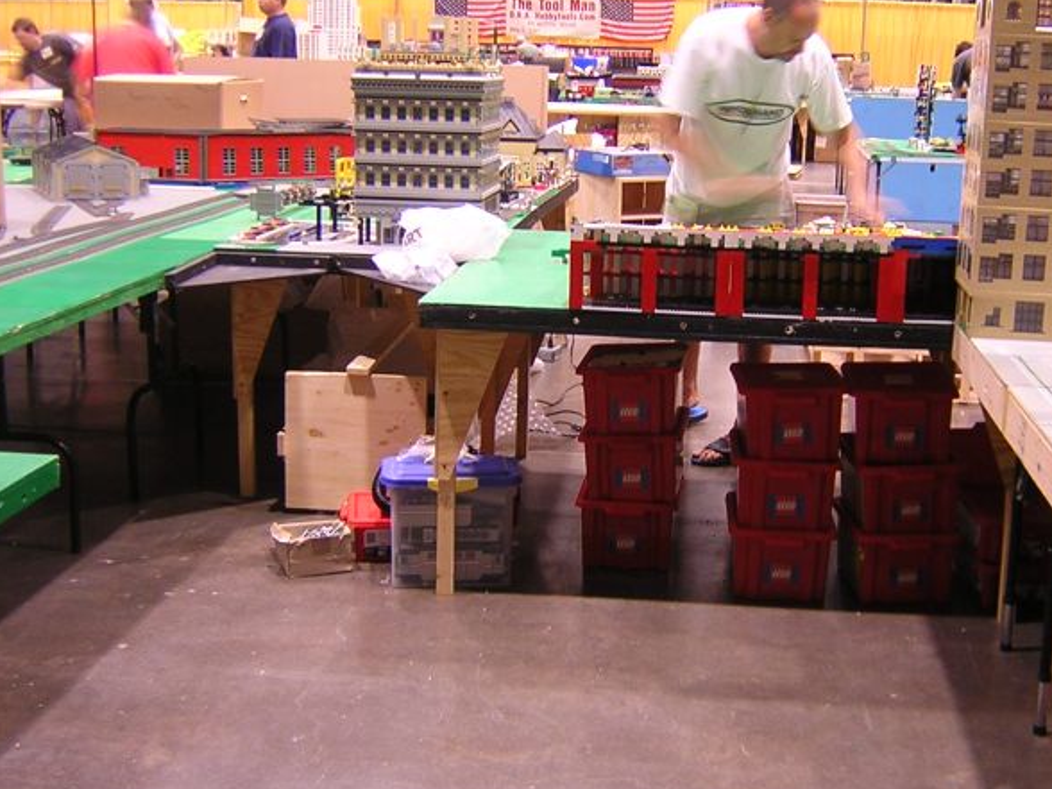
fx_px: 1489
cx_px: 651
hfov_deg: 38.7
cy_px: 315
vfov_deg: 29.6
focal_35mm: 49
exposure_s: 1/3.7
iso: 118
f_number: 2.6
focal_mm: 4.7
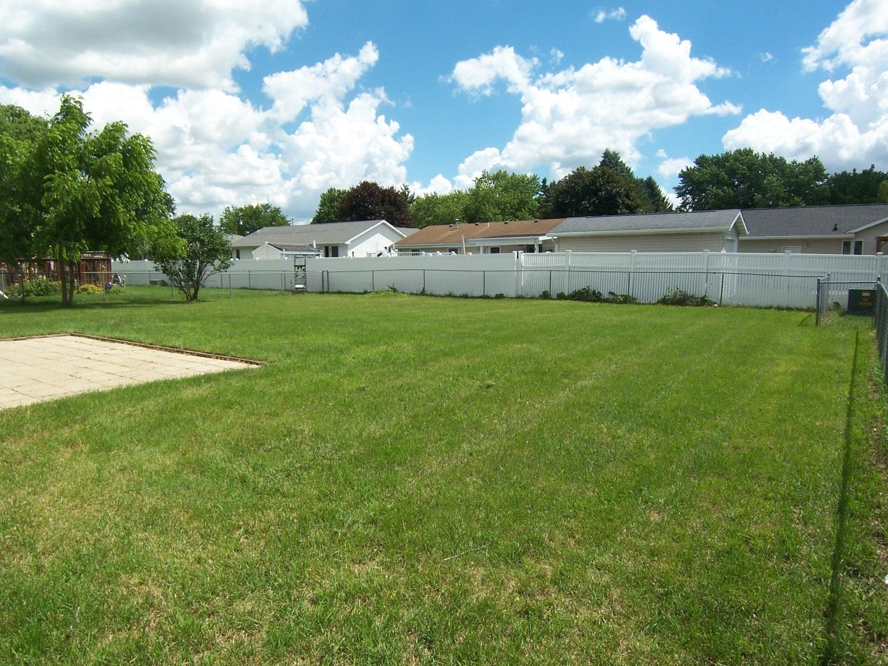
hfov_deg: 73.9
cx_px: 444
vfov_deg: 58.9
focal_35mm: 23
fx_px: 590
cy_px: 333
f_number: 5.6
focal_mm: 3.8
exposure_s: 1/320
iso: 64
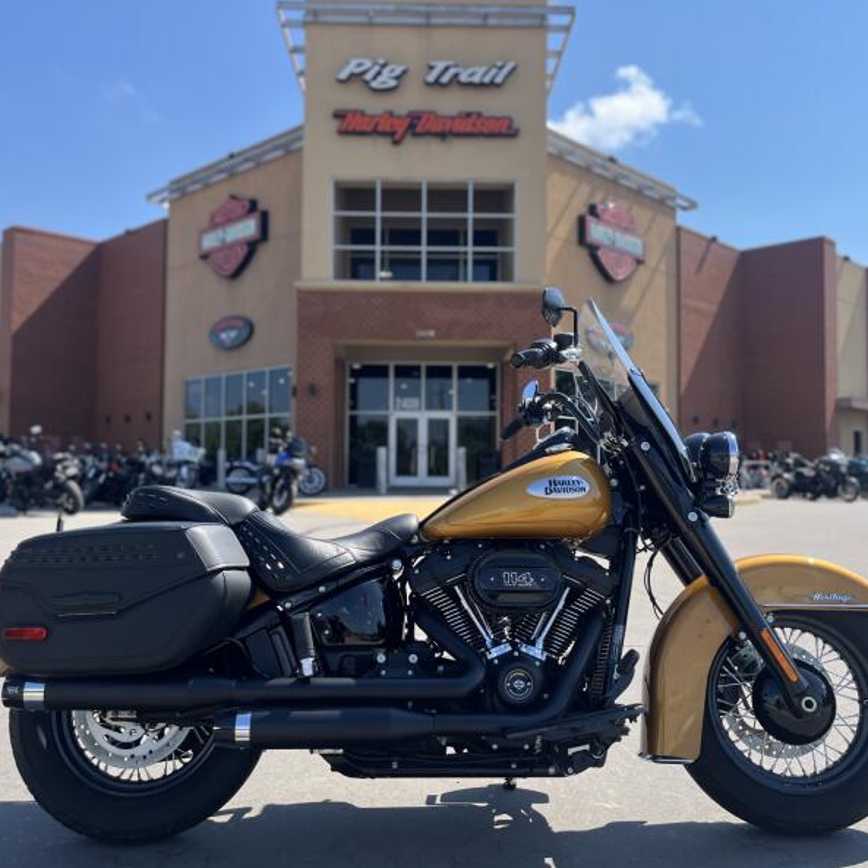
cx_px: 439
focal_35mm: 31
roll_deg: -0.2
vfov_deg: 52.5
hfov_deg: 52.5
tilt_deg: +2.6
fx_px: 879
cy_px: 430
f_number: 1.6
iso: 50
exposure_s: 1/1748
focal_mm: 5.1
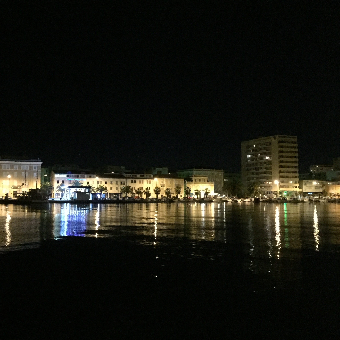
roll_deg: +0.0
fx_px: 389
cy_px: 171
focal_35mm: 35
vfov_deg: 47.2
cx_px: 121
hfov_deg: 46.7
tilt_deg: +4.3
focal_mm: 4.15
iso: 2000
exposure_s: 1/17
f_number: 2.2
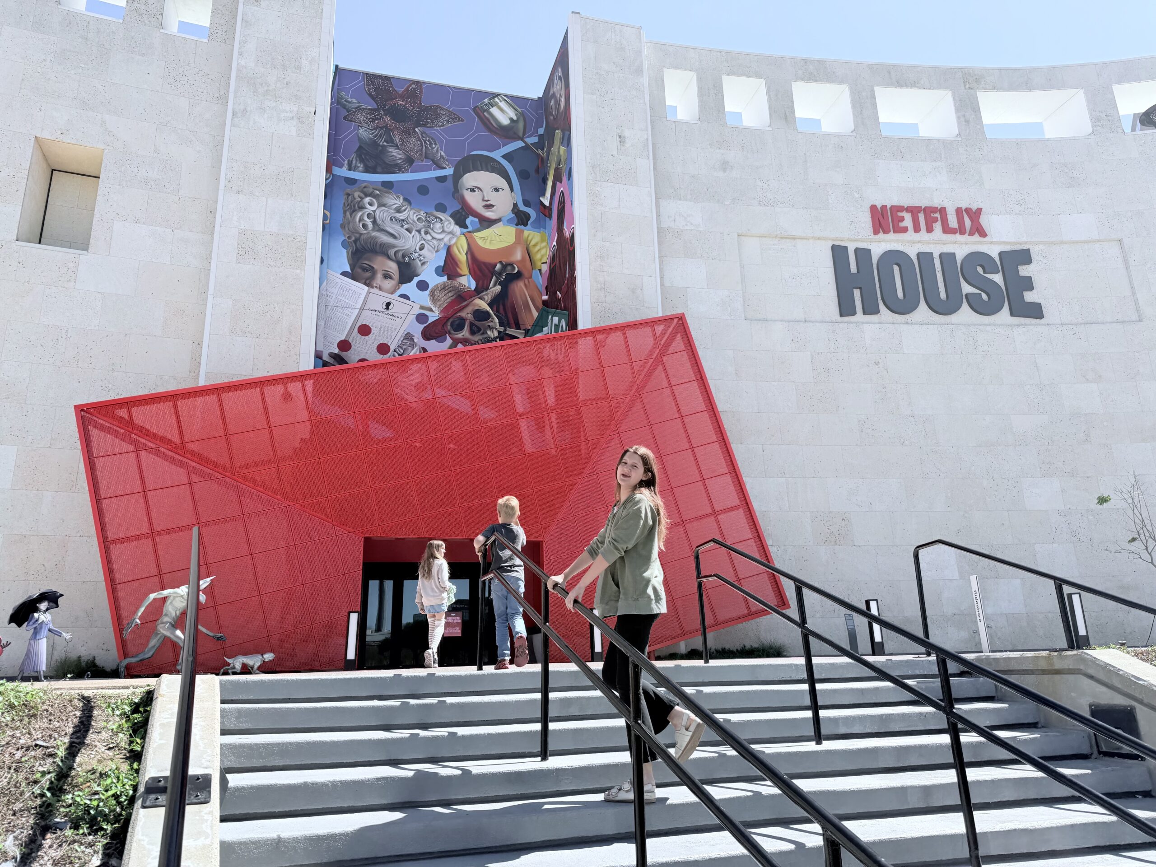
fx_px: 801
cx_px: 578
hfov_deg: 71.6
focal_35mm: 24
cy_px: 434
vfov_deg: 56.8
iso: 100
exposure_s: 1/3145
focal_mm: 6.76
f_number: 1.78
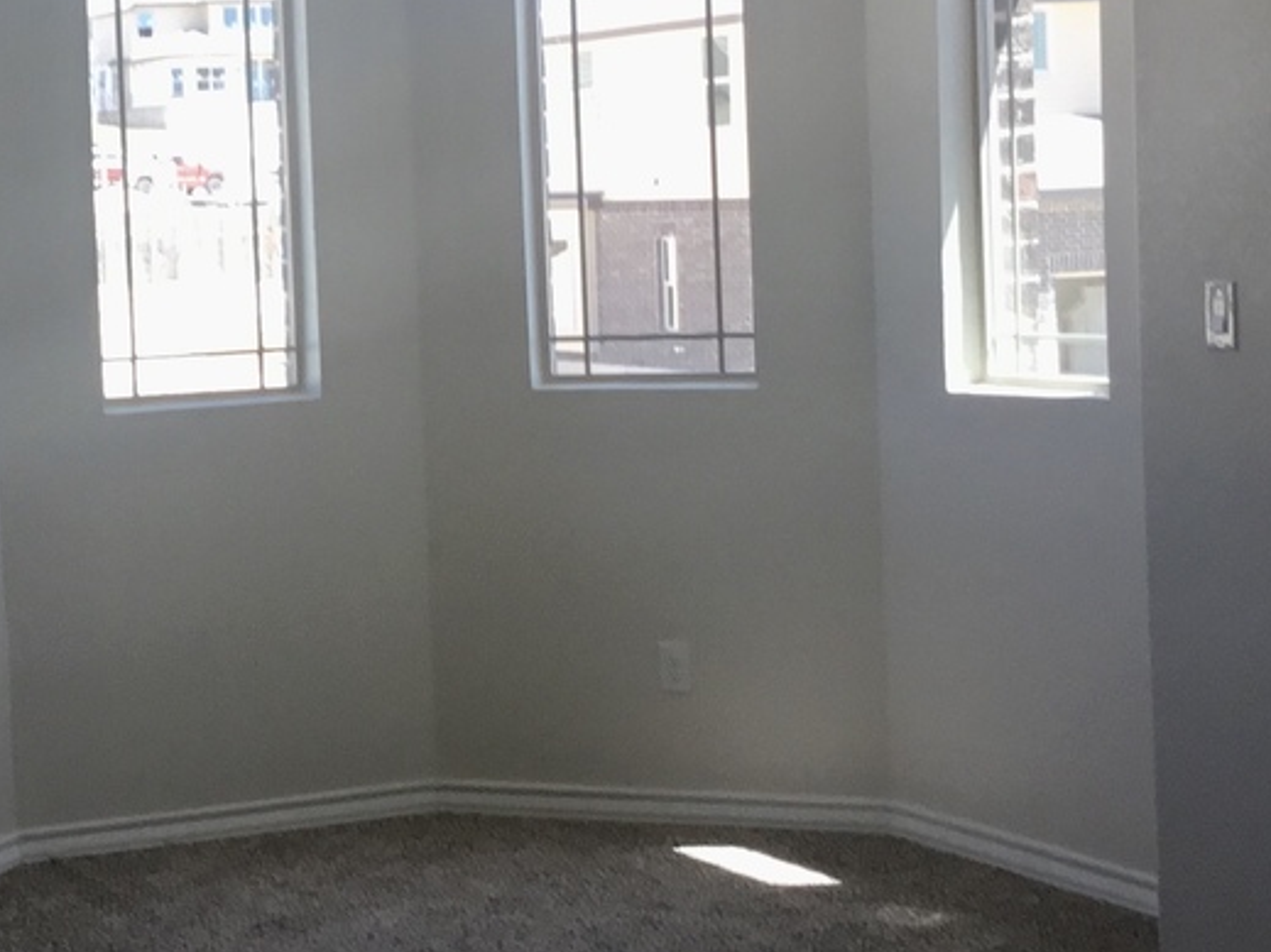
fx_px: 3157
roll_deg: +0.4
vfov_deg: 17.1
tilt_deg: -6.8
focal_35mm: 86
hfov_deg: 22.2
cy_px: 338
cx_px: 108
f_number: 2.4
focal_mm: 3.3
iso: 32
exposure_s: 1/120
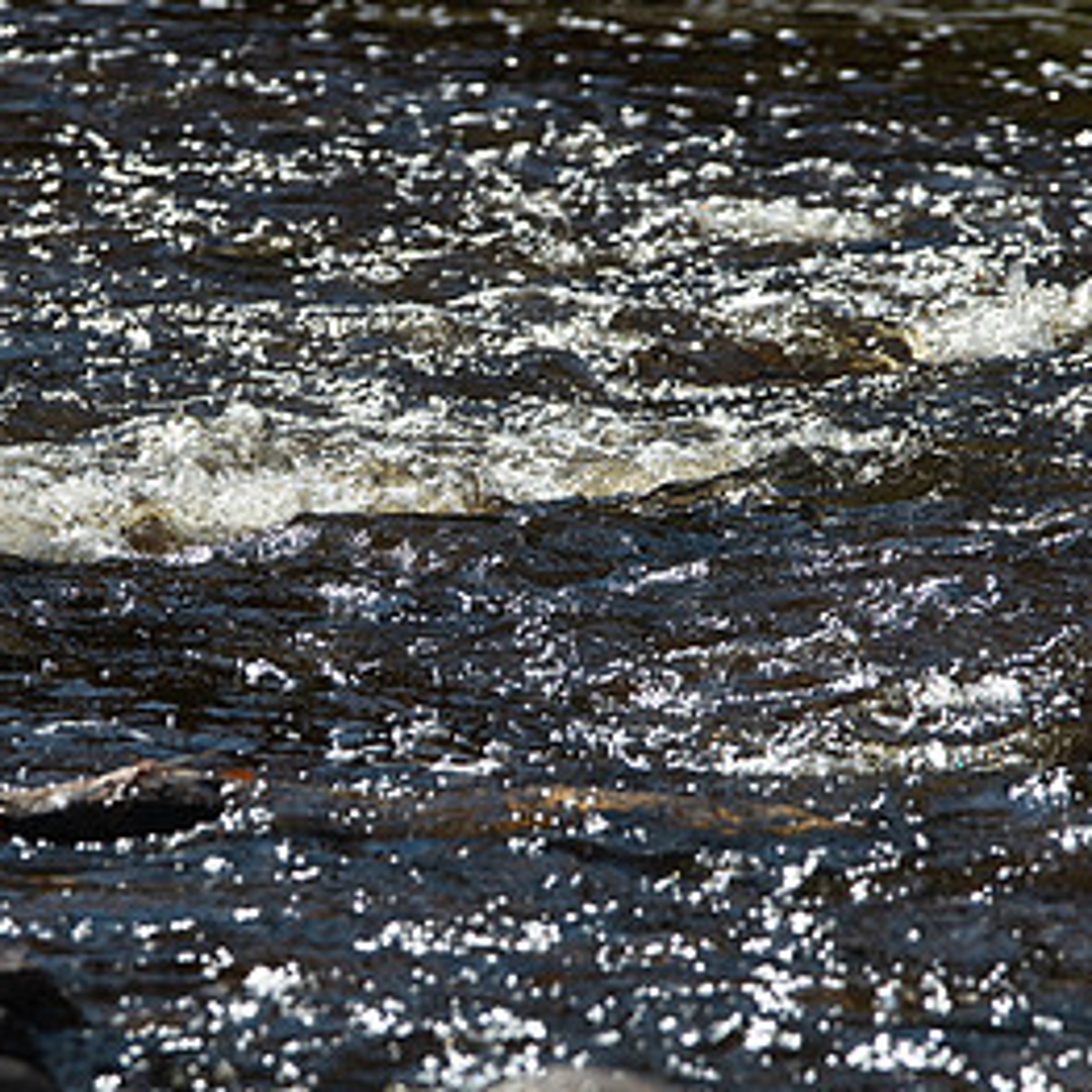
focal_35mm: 564
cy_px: 706
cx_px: 350
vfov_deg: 3.1
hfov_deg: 3.1
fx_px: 20129
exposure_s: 1/1250
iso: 180
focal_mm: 200
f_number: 5.6
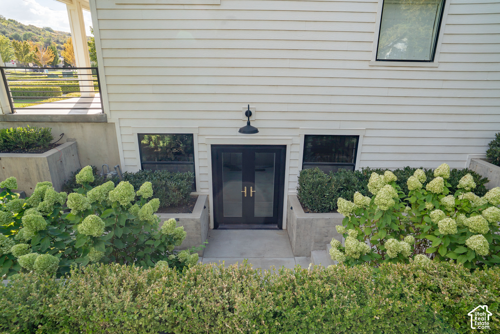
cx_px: 250
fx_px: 278
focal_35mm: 20
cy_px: 167
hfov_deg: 83.9
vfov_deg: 62.0
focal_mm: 20
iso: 1000
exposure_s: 1/500
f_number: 9
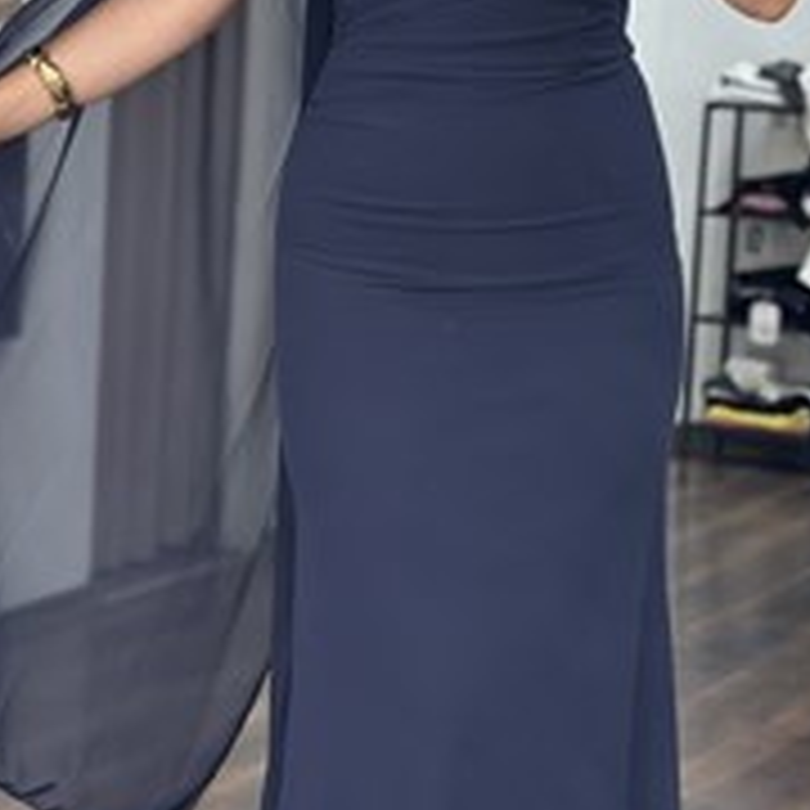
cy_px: 178
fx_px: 3336
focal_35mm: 126
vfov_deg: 13.8
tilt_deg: -20.4
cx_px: 364
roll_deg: -1.3
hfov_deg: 13.8
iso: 125
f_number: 1.78
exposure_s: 1/166
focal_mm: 6.86
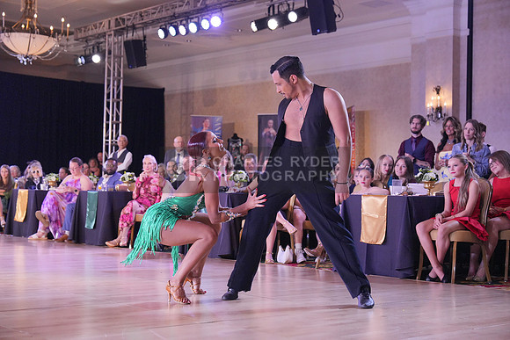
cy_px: 170
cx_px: 255
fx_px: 850
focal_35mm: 60
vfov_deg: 22.6
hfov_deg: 33.4
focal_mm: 60
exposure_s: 1/500
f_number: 4
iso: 5000
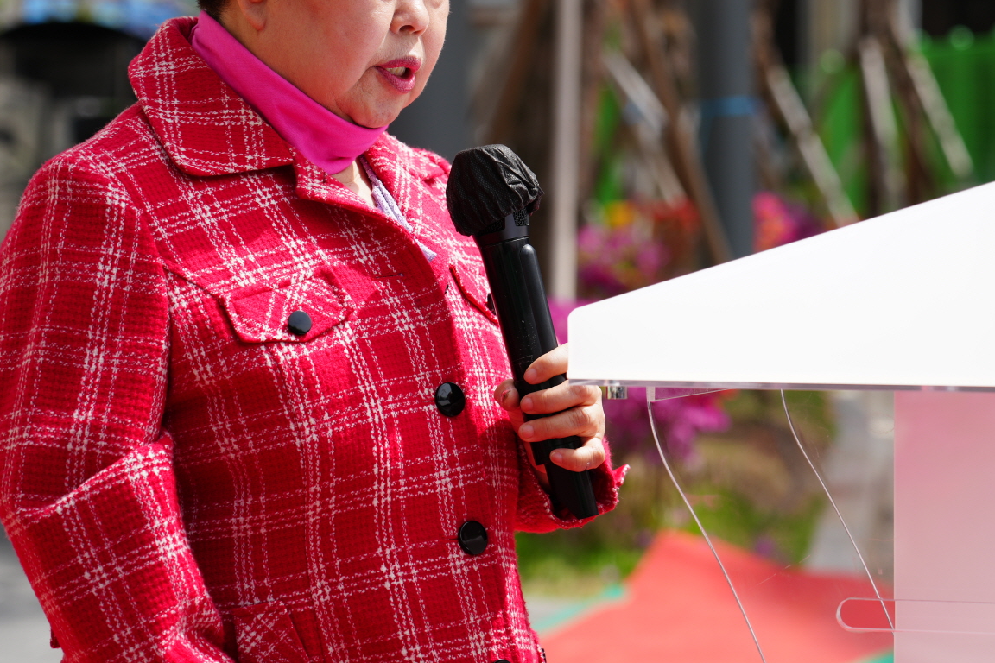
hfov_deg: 12.5
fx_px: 4532
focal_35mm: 164
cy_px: 210
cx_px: 655
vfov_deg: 8.4
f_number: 5
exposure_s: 1/320
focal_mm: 105
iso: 100
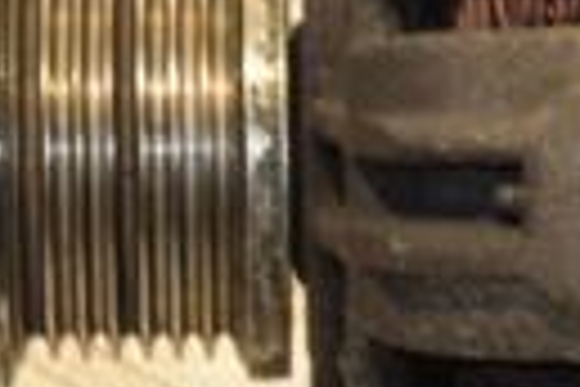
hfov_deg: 3.5
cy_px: 351
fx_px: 9558
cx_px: 818
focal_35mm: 593
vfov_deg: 2.3
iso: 800
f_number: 9
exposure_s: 1/50
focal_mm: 85
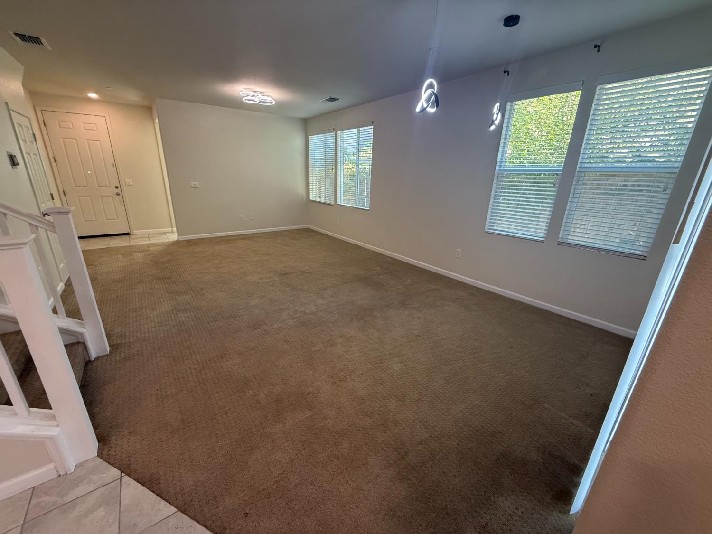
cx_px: 356
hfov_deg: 102.1
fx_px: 288
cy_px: 267
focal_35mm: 14
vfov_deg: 85.7
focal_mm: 2.22
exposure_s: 1/120
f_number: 2.2
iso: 320
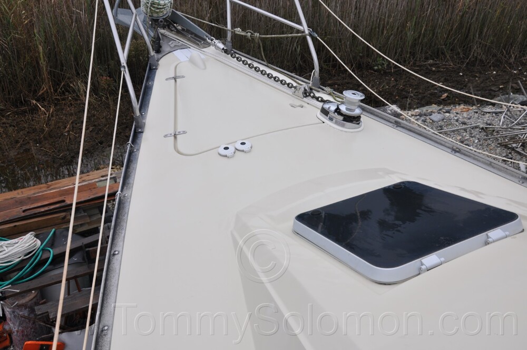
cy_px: 175
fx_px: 526
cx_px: 264
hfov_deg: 53.2
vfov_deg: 36.8
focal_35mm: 36
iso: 200
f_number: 9
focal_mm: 24
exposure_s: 1/320
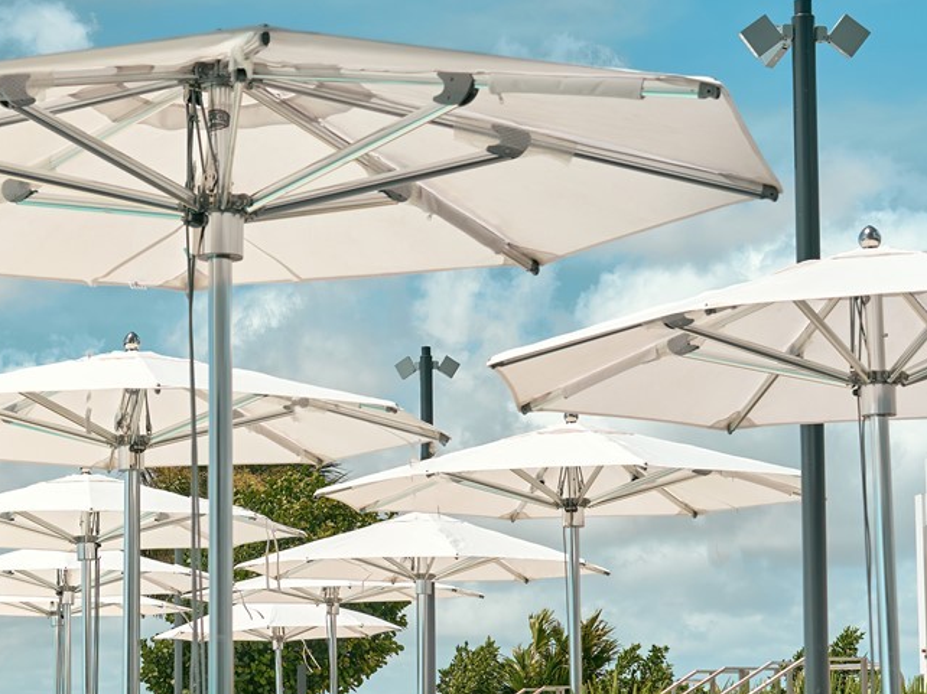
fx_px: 2382
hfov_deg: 21.4
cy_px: 513
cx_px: 37
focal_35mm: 89
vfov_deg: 16.5
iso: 100
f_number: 3.5
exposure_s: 1/2500
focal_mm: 35
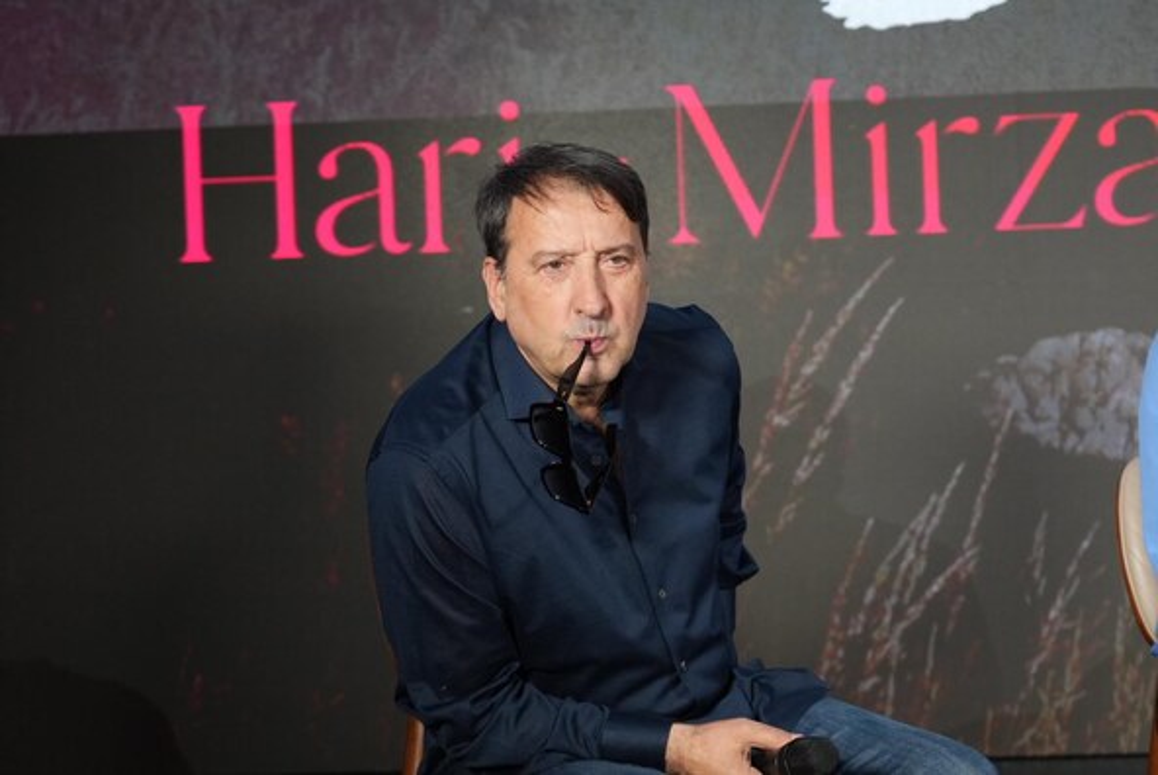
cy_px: 388
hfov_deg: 19.4
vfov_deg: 13.1
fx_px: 3381
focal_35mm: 105
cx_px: 579
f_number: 4
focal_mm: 70
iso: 2000
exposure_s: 1/500
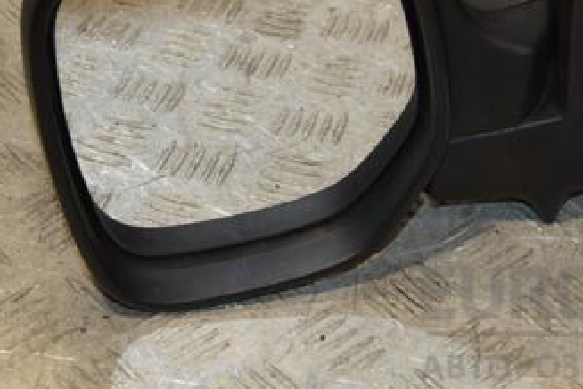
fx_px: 2137
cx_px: 387
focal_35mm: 132
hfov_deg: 15.5
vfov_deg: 10.3
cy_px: 55
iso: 800
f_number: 4.8
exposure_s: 1/200
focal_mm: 48
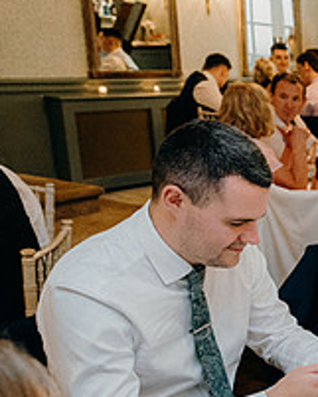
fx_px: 764
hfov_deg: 19.0
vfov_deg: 28.6
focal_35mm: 65
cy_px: 307
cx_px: 545
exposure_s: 1/160
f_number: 3.5
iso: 5000
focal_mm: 24
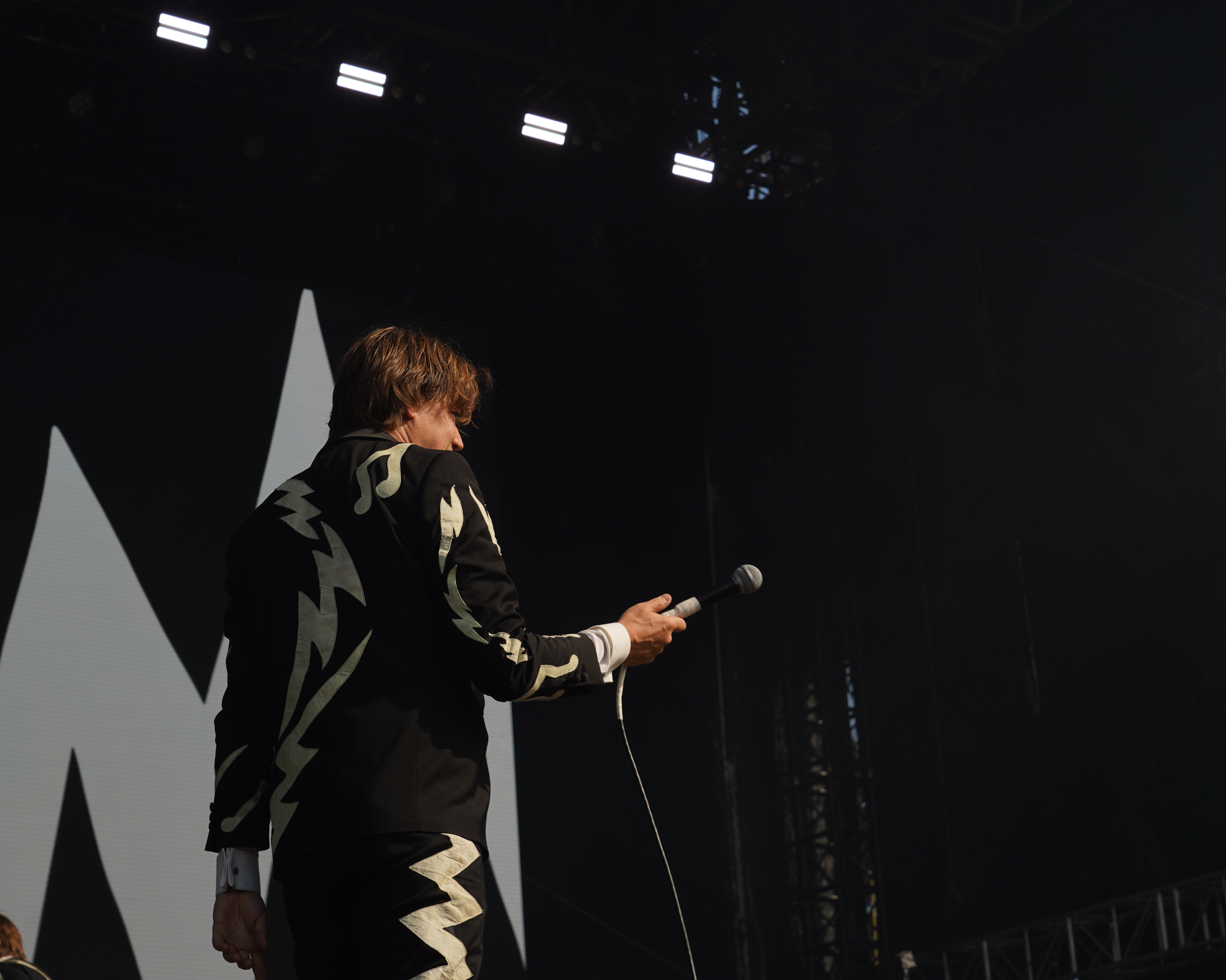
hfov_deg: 27.5
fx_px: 2504
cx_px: 596
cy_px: 489
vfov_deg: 22.2
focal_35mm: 69
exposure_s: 1/400
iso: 100
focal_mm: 61
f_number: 8
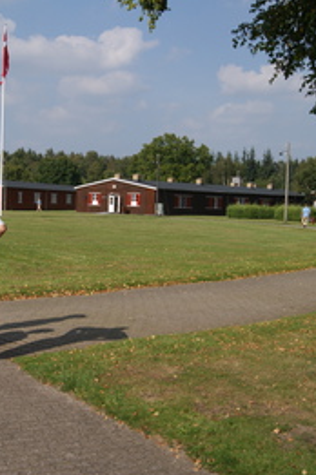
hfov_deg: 24.3
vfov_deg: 36.3
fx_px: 726
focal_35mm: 55
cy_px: 236
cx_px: 85
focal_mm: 24
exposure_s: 1/200
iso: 100
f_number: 11
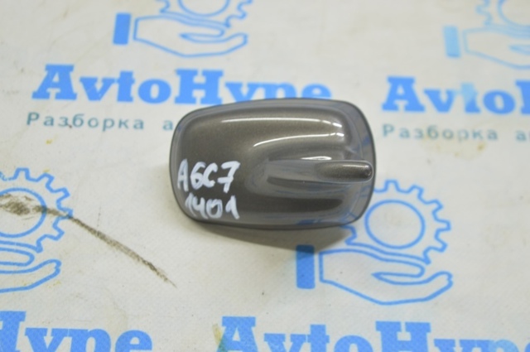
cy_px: 176
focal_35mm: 78
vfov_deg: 17.4
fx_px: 1147
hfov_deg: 26.0
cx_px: 265
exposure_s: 1/20
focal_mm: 52
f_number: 5.6
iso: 400
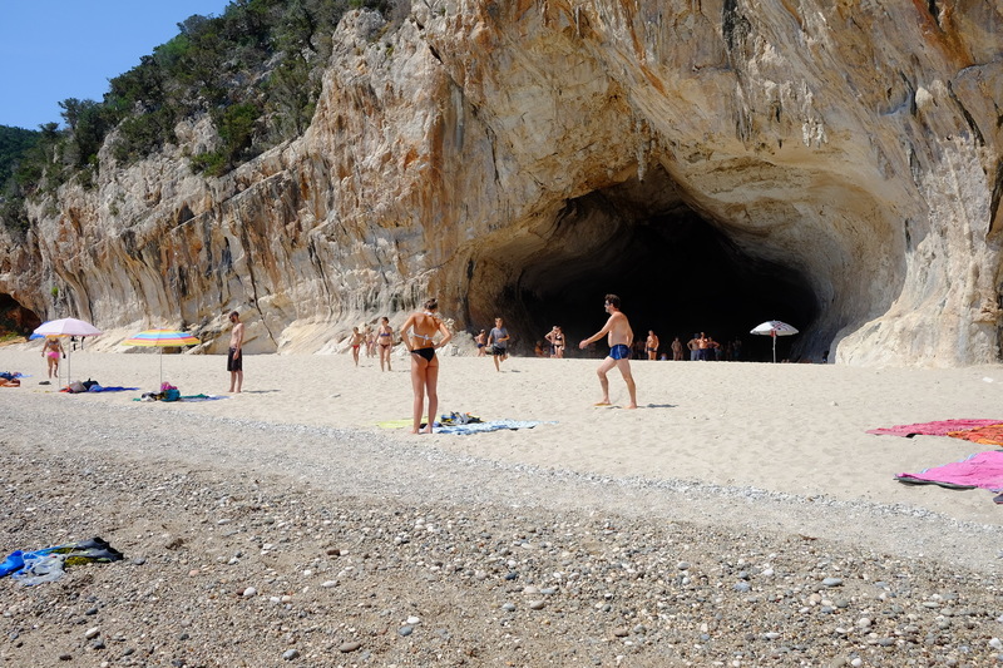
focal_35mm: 35
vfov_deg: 37.8
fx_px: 975
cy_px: 334
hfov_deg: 54.4
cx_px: 502
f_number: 8
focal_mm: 23
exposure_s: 1/250
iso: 400
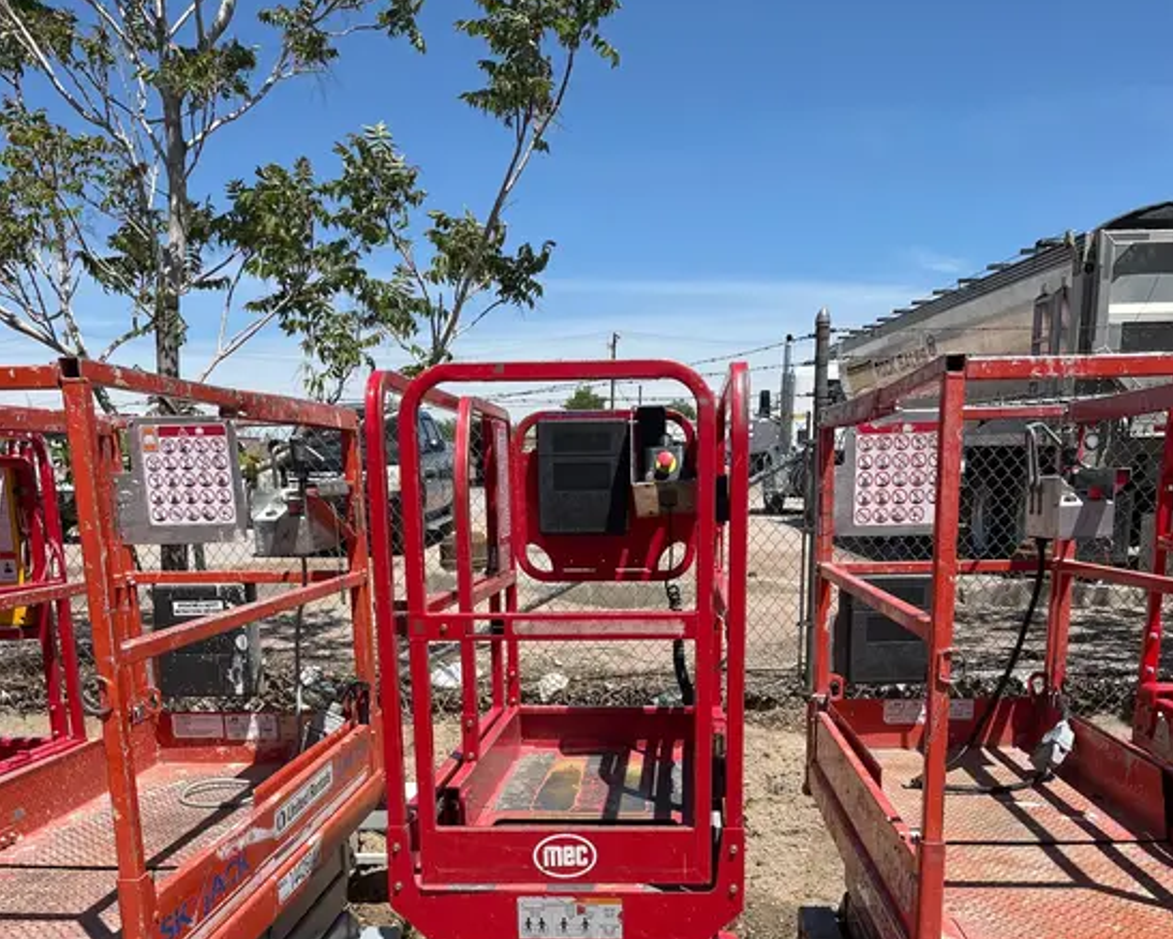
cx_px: 588
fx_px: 1181
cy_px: 773
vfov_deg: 41.2
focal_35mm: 34
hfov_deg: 52.8
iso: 50
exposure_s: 1/3623
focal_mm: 5.1
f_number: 1.6
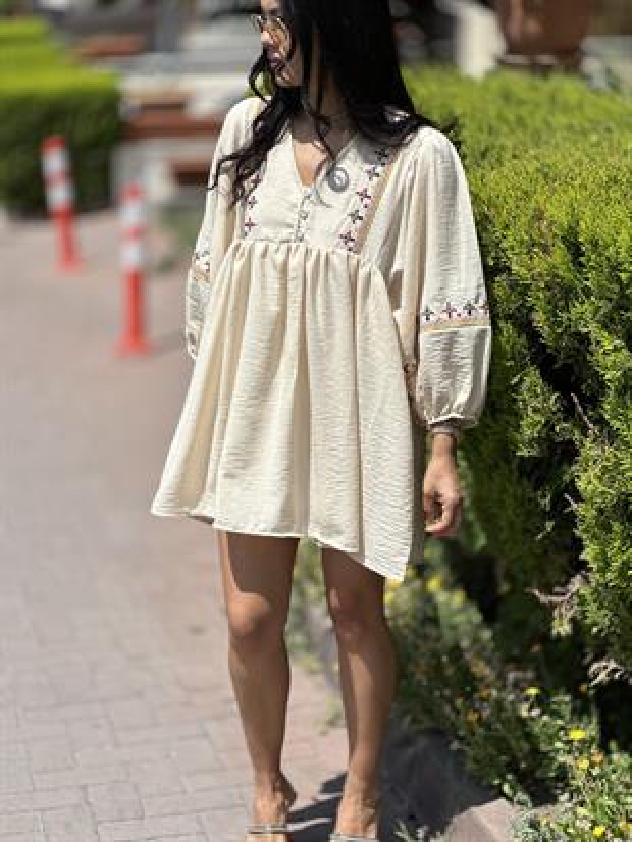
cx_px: 316
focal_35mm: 77
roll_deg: -0.5
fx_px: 1873
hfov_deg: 19.1
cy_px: 421
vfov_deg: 25.3
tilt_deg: -15.6
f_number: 2.8
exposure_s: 1/1179
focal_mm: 9
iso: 32
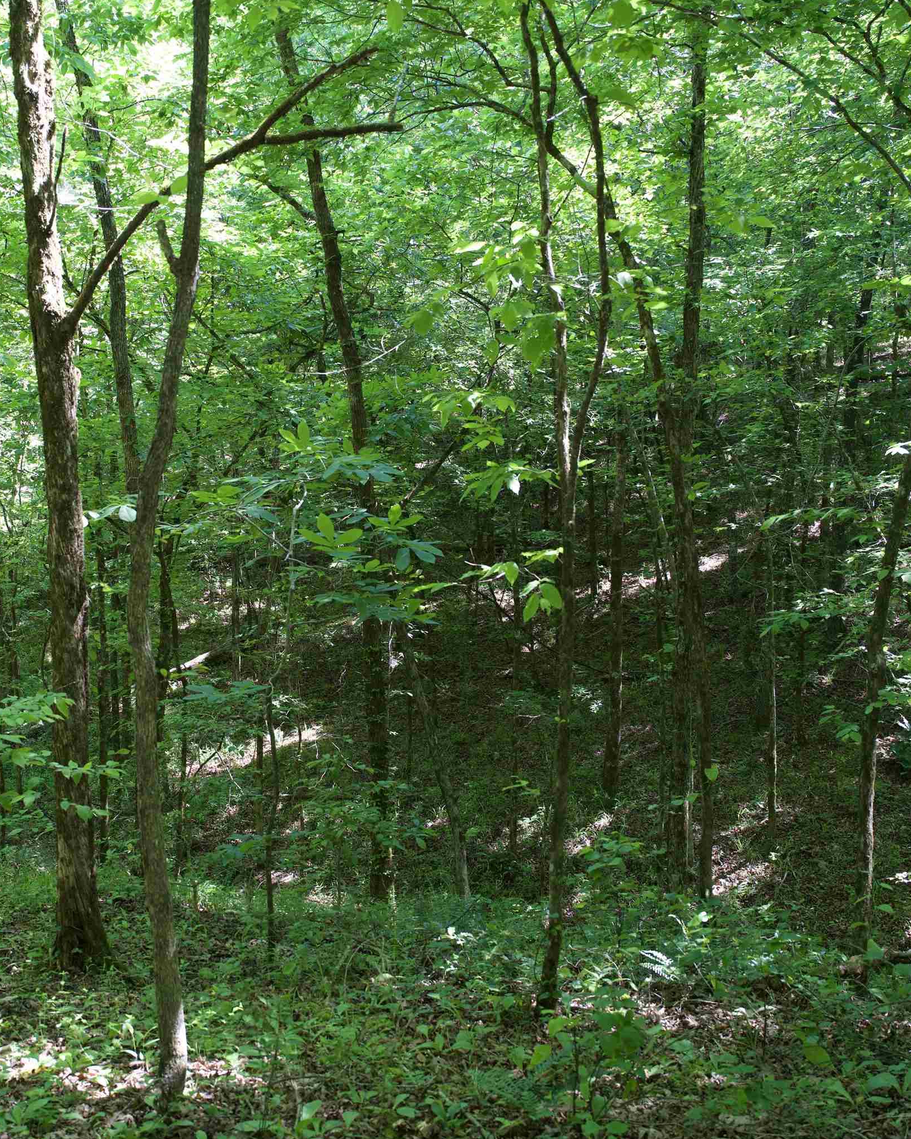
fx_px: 1483
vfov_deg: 42.0
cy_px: 571
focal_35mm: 44
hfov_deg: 33.7
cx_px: 262
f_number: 4
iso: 500
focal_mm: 31
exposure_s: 1/160
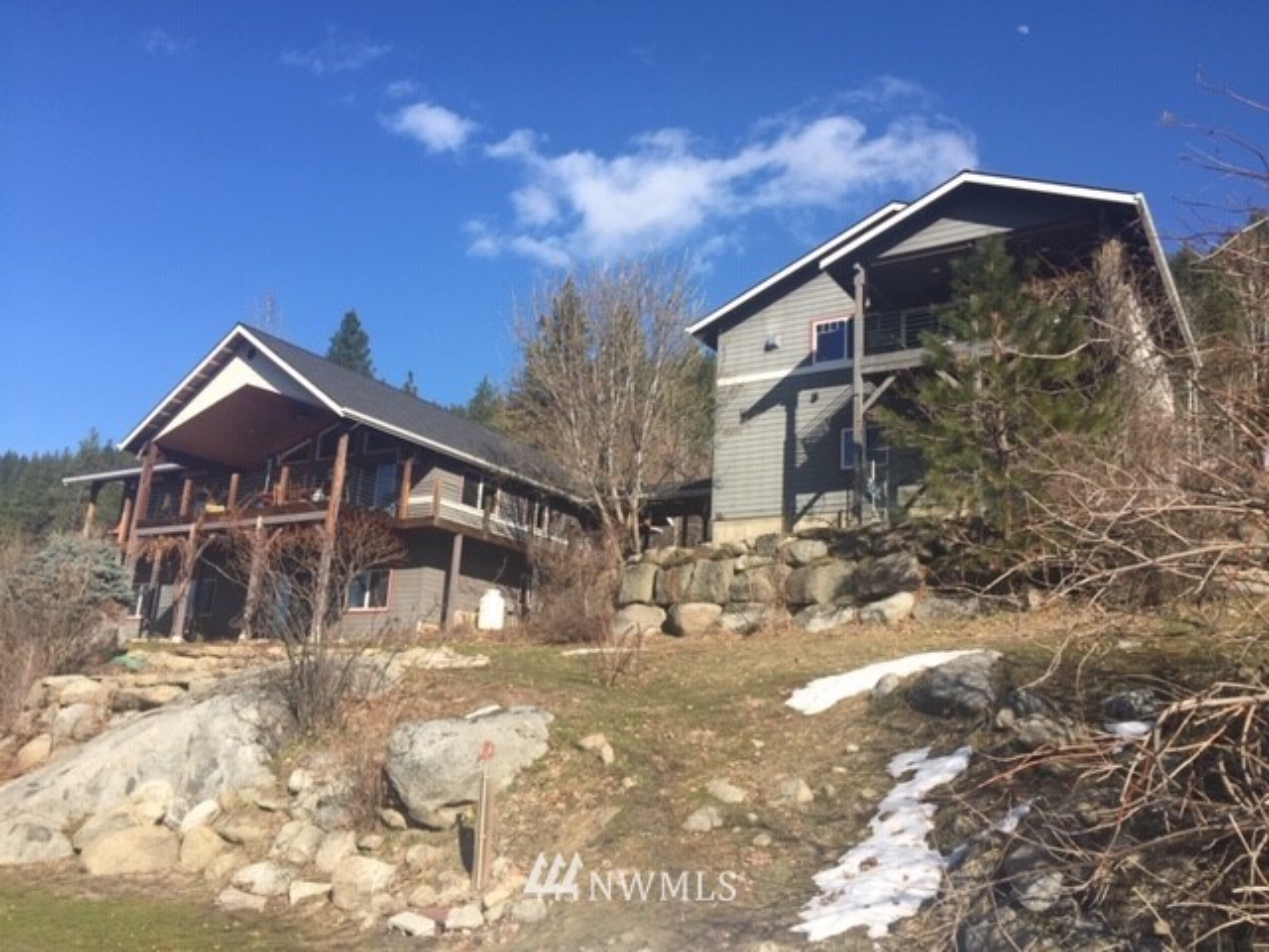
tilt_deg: +14.1
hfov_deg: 61.7
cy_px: 476
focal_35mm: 29
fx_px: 1063
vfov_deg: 48.2
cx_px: 634
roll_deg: -3.9
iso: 32
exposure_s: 1/1582
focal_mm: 4.15
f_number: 2.2
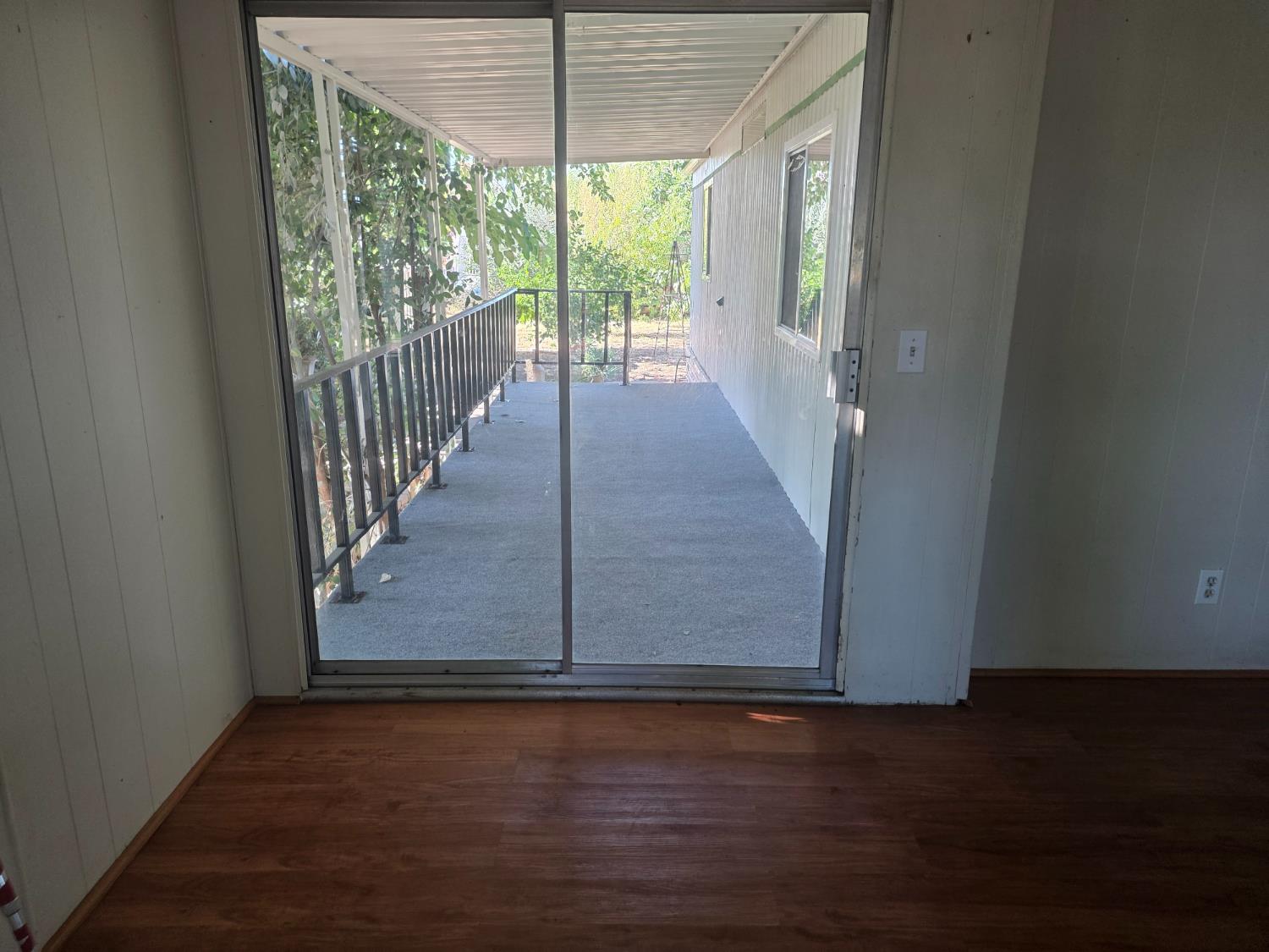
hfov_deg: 73.9
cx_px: 634
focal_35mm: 23
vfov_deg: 58.9
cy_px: 476
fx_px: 843
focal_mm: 6.25
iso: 250
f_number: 1.7
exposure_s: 1/120
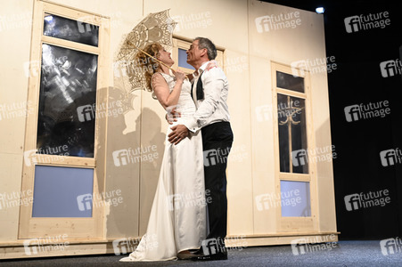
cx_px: 201
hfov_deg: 51.9
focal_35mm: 37
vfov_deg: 35.9
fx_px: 413
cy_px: 134
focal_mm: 37
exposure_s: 1/125
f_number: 6.3
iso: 1250
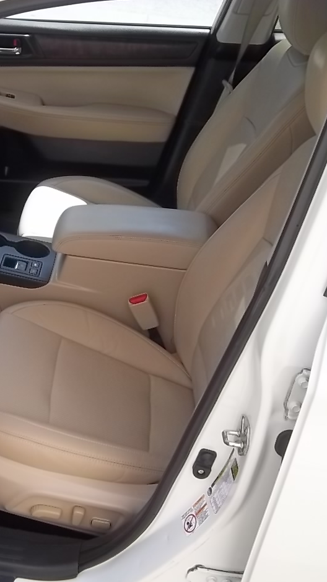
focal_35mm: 52
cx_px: 13
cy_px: 287
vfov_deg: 39.9
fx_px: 802
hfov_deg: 22.3
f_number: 3.86
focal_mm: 6.17
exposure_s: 1/200
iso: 64
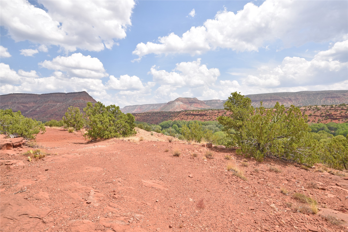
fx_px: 188
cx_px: 174
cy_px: 116
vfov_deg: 63.2
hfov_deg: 85.4
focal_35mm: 20
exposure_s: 1/400
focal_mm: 13
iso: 200
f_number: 10
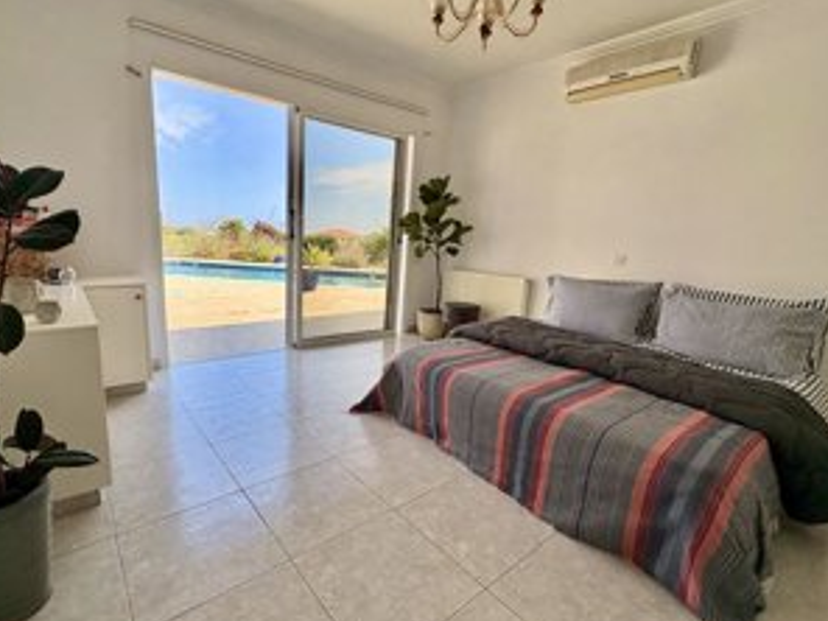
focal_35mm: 17
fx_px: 407
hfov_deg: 90.8
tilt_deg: -12.0
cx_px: 375
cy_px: 324
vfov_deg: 74.7
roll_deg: -2.1
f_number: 2.2
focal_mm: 2.22
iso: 64
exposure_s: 1/858
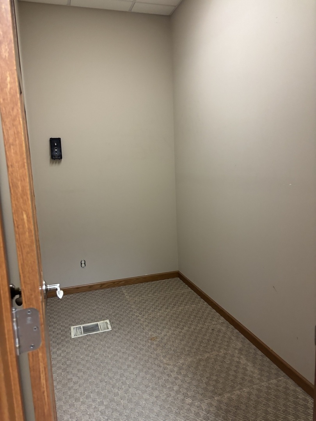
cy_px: 210
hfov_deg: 53.1
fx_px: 316
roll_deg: +2.5
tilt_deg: -8.7
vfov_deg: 67.3
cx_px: 158
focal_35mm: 26
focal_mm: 5.96
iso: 400
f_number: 1.6
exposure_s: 1/60
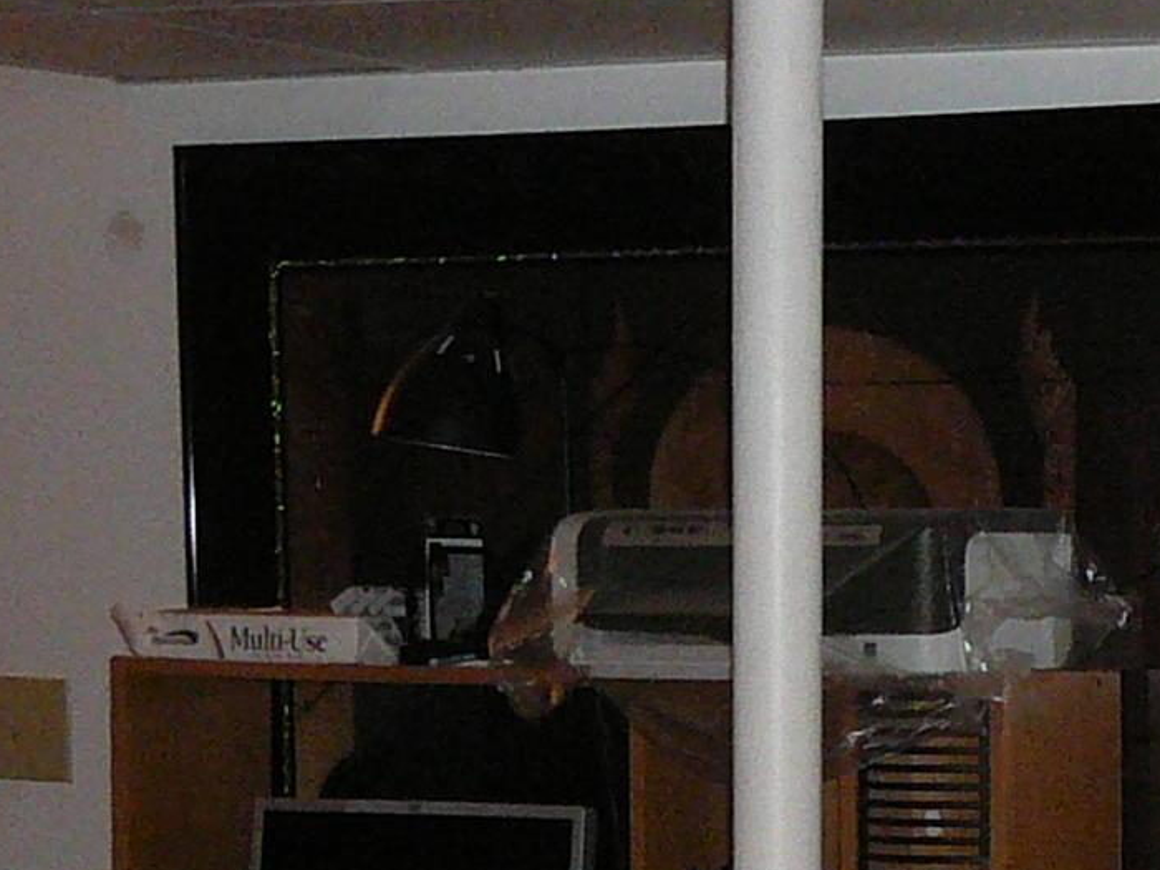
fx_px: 4289
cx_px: 1574
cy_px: 1226
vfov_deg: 11.2
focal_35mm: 128
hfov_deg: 14.6
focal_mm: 5.2
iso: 250
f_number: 2.8
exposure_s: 1/30
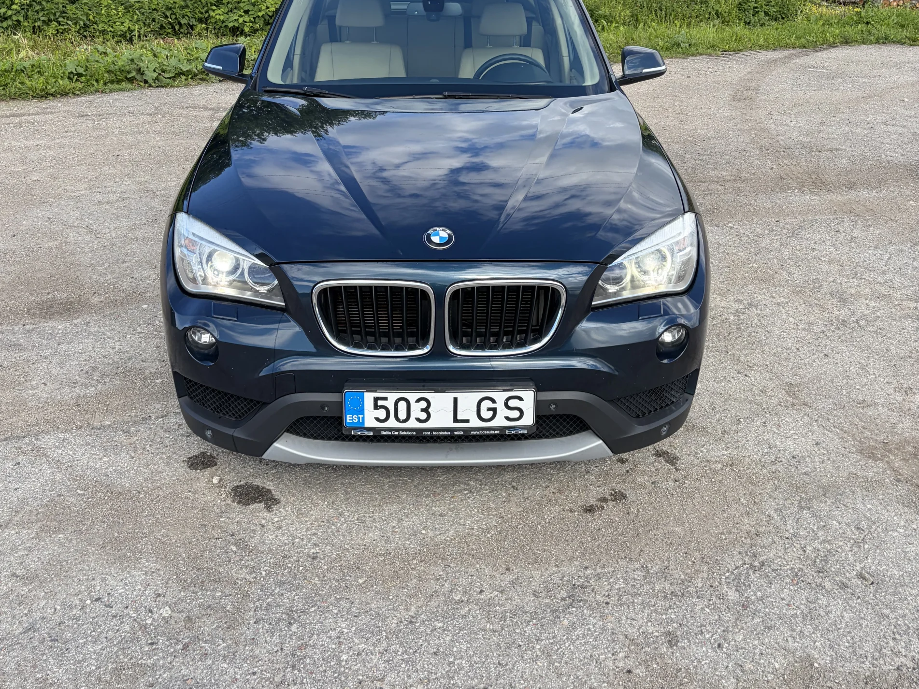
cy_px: 191
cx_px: 456
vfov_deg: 39.8
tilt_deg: -14.1
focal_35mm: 35
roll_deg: -4.6
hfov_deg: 52.6
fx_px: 929
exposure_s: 1/1420
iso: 64
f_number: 1.6
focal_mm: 5.96
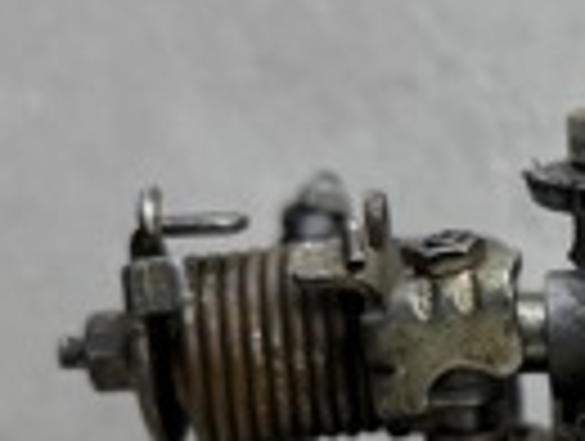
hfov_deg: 15.5
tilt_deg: -11.7
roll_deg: +1.9
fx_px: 1998
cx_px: 850
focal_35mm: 118
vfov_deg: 12.5
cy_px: 410
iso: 64
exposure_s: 1/240
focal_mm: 6.76
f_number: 1.78
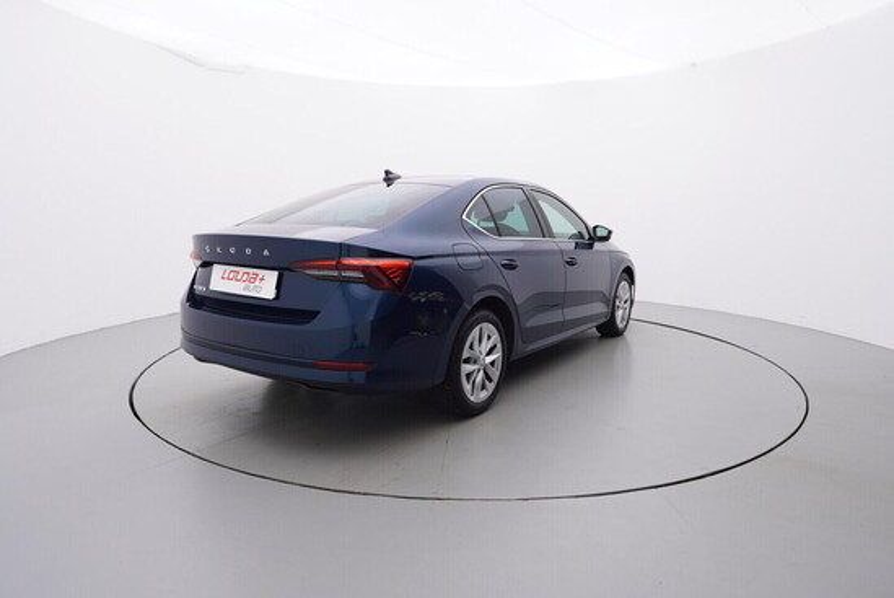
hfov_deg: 77.3
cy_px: 299
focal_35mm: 22
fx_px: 559
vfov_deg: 56.2
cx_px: 447
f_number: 5
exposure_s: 1/80
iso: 200
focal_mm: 15
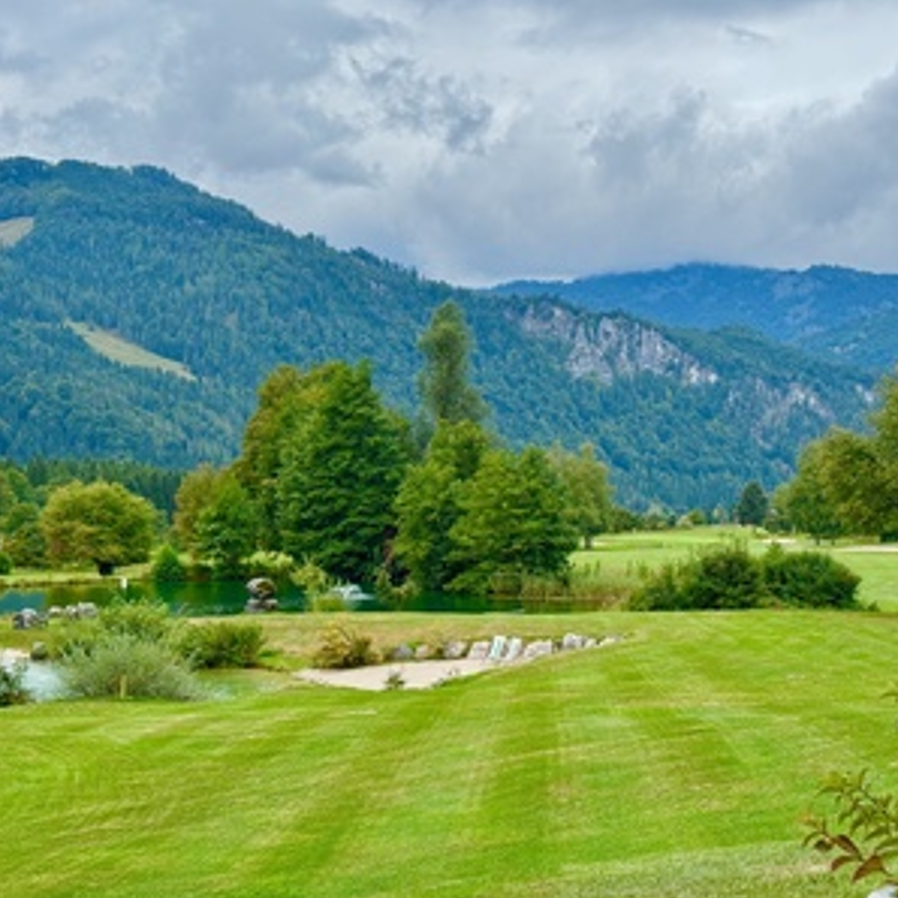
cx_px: 449
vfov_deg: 30.0
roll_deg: +0.8
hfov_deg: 30.0
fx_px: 1673
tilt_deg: +1.2
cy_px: 449
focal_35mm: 57
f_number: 1.78
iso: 64
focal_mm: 6.76
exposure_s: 1/1637
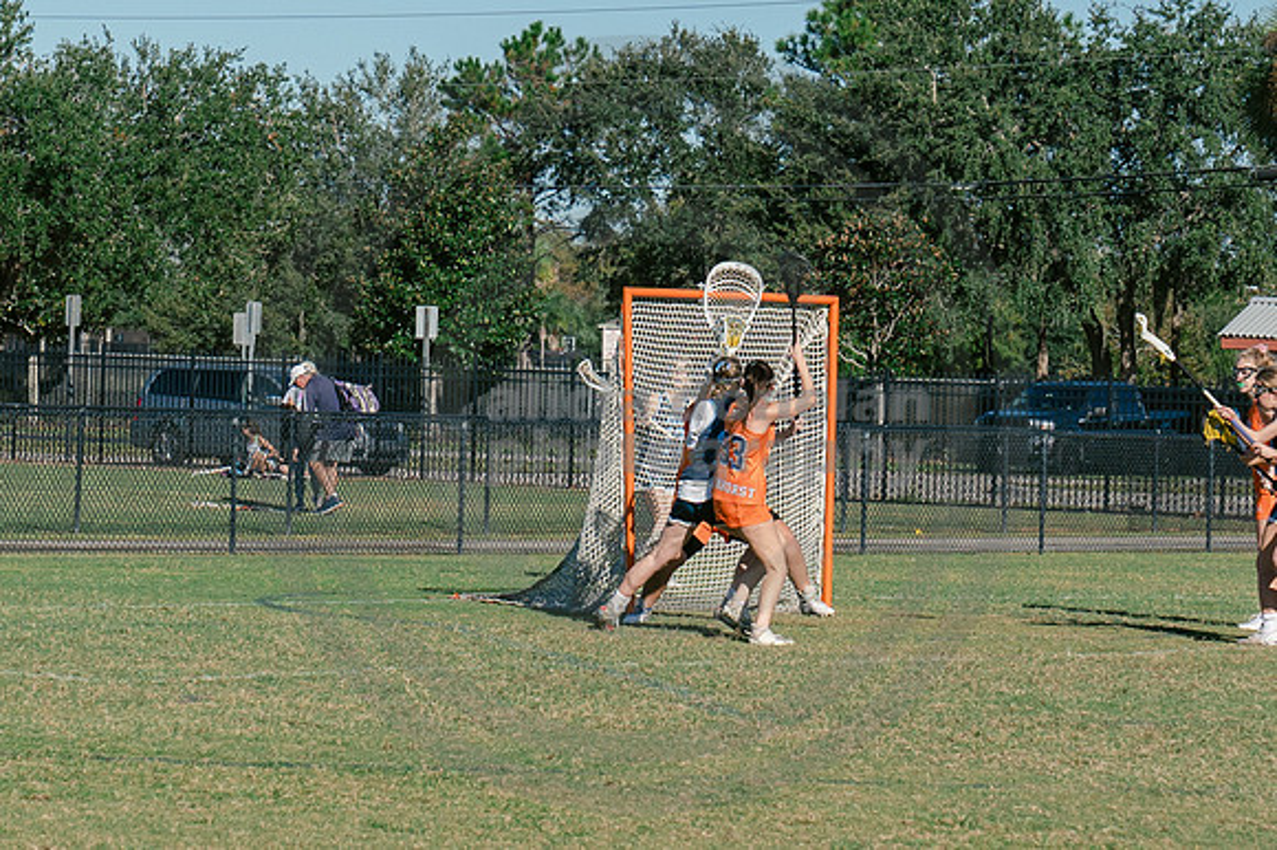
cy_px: 352
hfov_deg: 11.5
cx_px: 554
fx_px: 6321
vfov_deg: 7.7
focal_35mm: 178
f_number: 5.6
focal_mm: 70
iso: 250
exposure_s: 1/1600
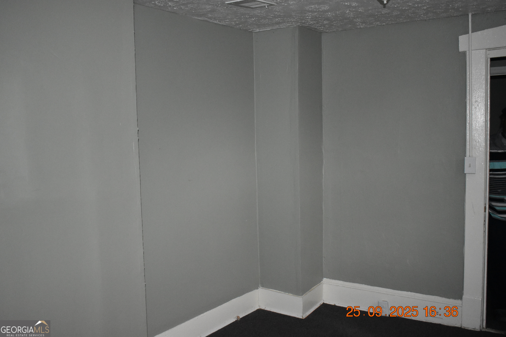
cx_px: 253
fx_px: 485
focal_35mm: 34
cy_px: 168
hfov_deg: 55.1
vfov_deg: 38.4
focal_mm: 23
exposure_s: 1/60
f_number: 3.8
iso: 4000
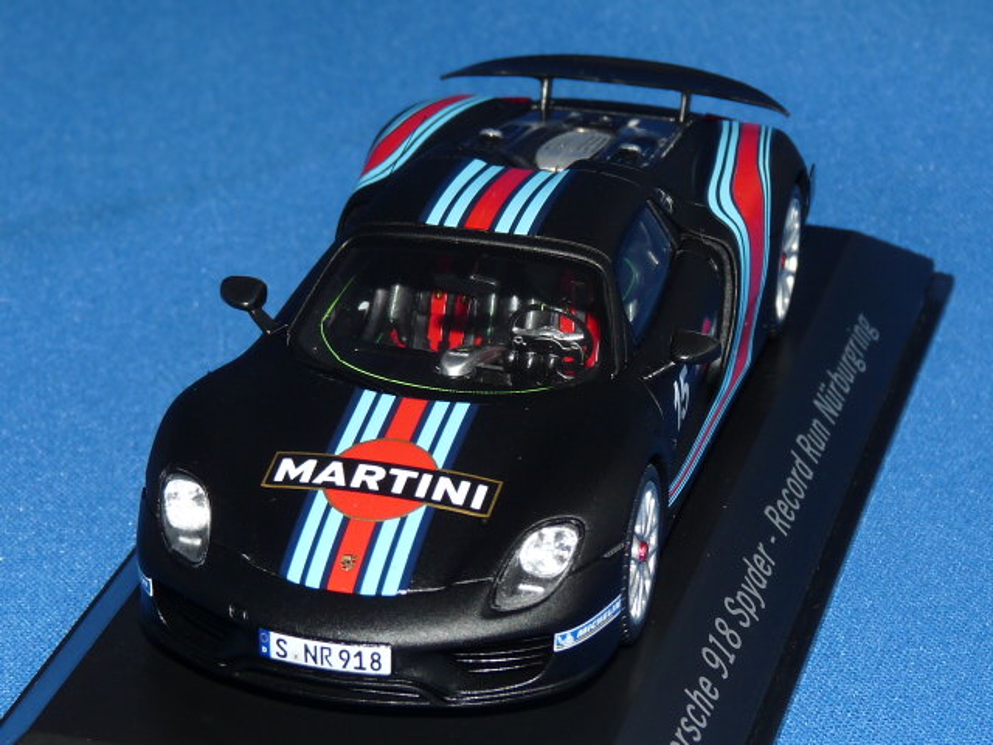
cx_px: 496
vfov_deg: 12.9
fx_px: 3299
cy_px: 372
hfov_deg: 17.1
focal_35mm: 115
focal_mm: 11.5
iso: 100
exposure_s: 1/60
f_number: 4
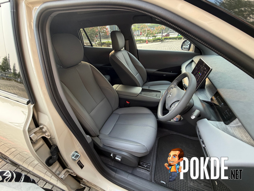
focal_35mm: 14
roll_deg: +2.0
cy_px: 96
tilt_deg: -32.7
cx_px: 127
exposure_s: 1/121
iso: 200
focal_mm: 2.22
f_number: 2.2
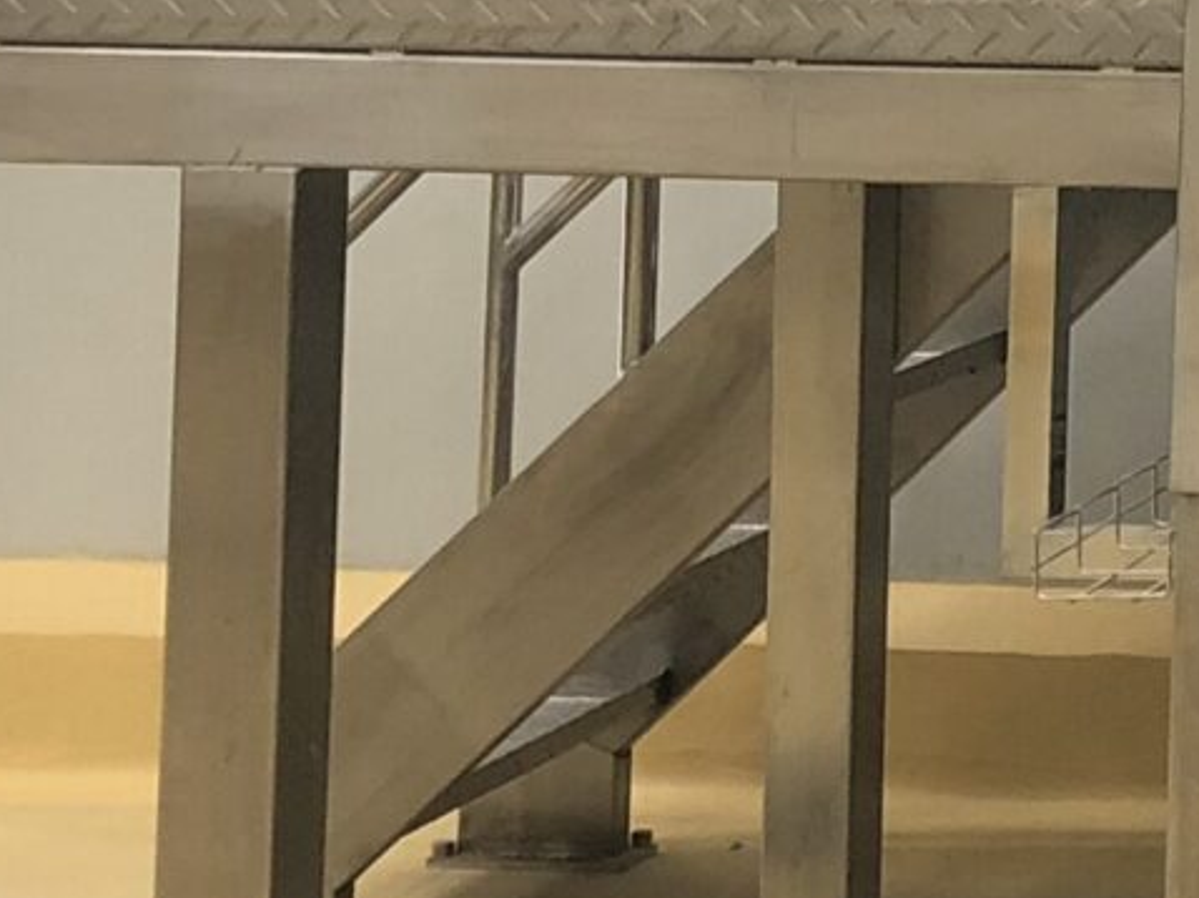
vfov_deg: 9.6
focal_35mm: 150
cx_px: 2616
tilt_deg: +1.4
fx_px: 5193
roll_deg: -0.8
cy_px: -509
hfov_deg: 11.5
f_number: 1.8
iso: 40
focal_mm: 3.99
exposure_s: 1/25
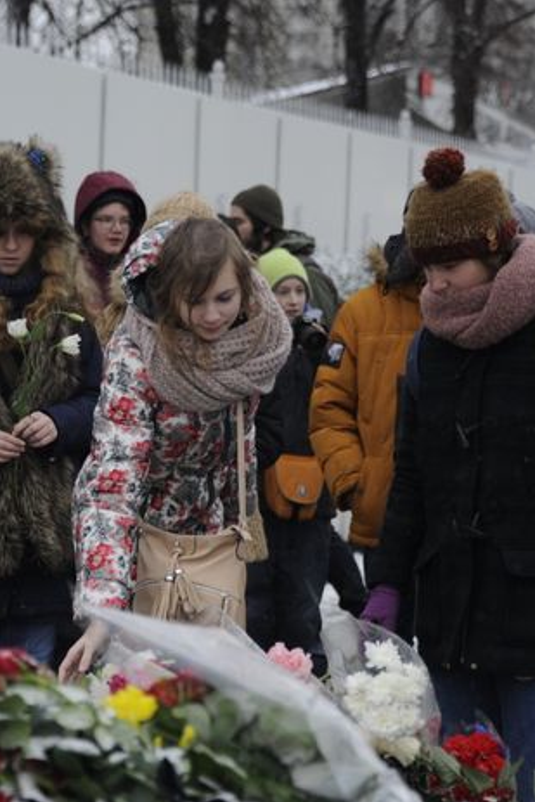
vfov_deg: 13.9
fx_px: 3296
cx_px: 161
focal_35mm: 148
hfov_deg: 9.3
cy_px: 402
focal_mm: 98
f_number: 5.3
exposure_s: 1/250
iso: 640
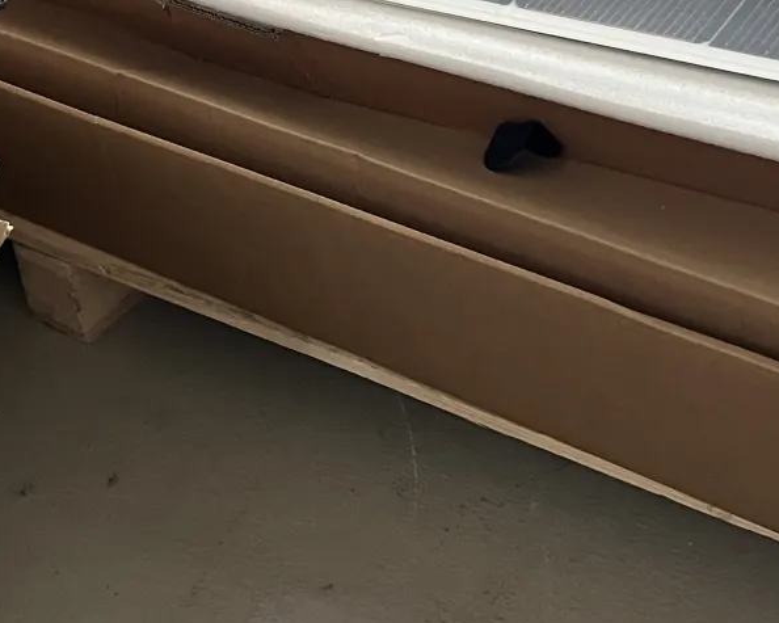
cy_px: 84
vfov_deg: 18.5
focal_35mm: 82
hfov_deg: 23.2
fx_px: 1890
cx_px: 476
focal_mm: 5.7
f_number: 1.5
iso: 250
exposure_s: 1/60
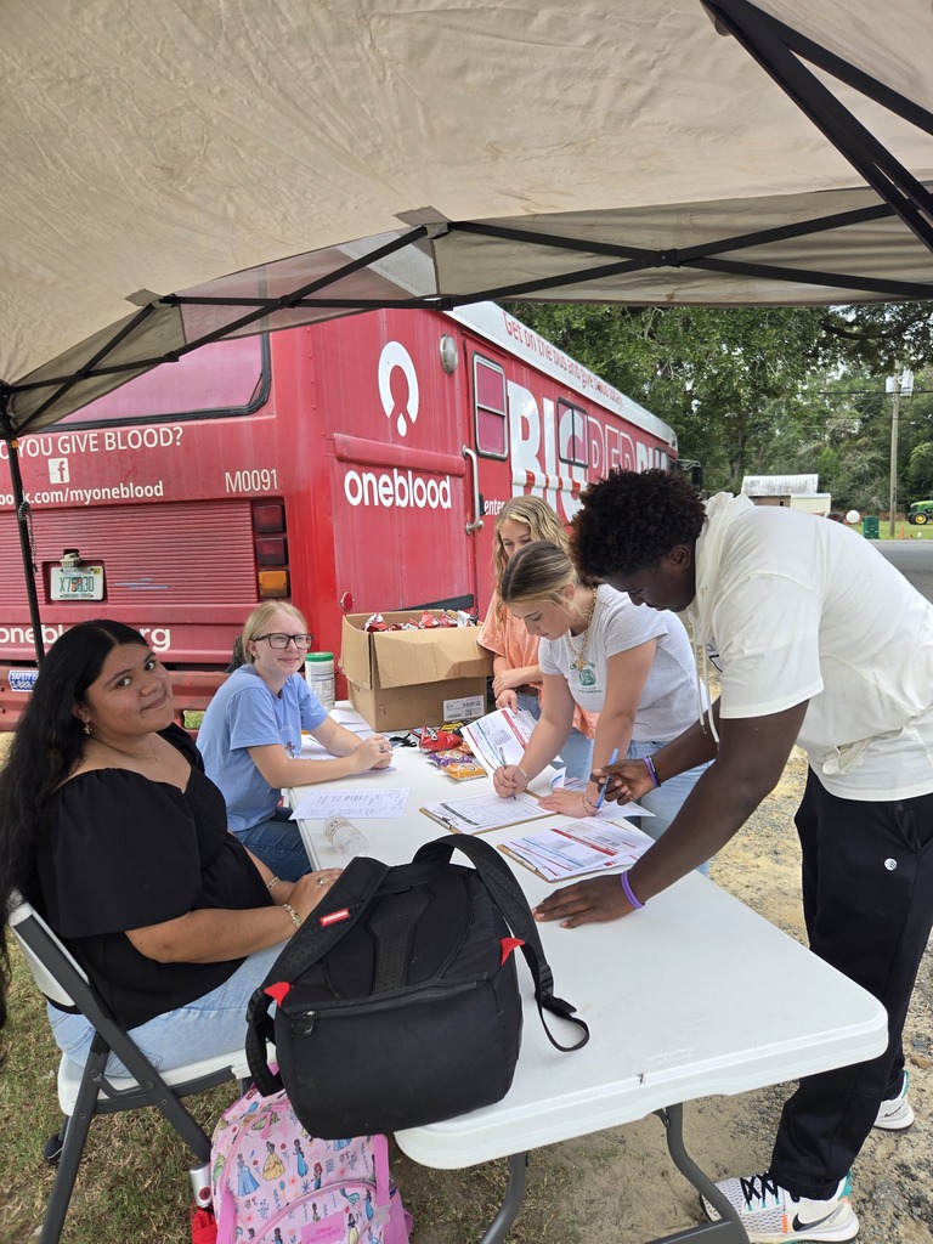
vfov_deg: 73.9
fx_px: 827
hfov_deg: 58.9
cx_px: 466
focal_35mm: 23
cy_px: 622
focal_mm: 5.4
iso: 25
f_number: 1.8
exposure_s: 1/308
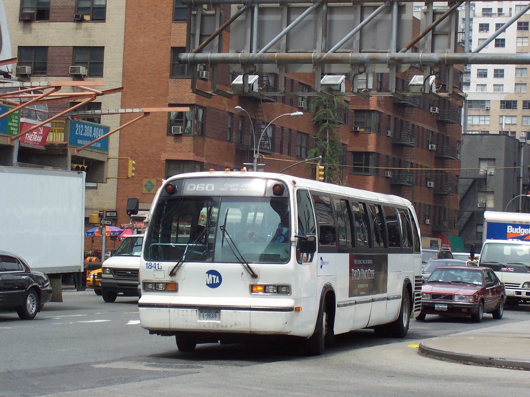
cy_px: 198
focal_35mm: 111
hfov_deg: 17.7
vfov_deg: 13.3
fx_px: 1700
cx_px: 265
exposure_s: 1/350
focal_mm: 16.8
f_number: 4.8
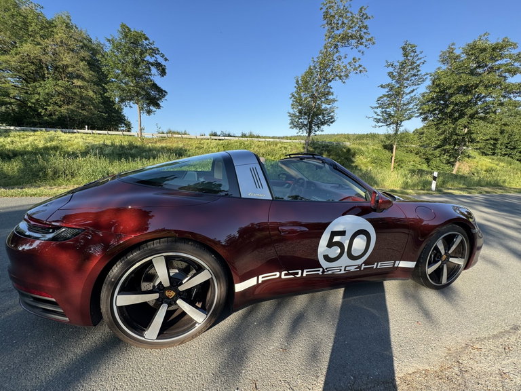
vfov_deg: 85.7
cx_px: 260
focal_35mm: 14
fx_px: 211
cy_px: 196
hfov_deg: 102.1
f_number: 2.2
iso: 40
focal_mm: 2.22
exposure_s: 1/456
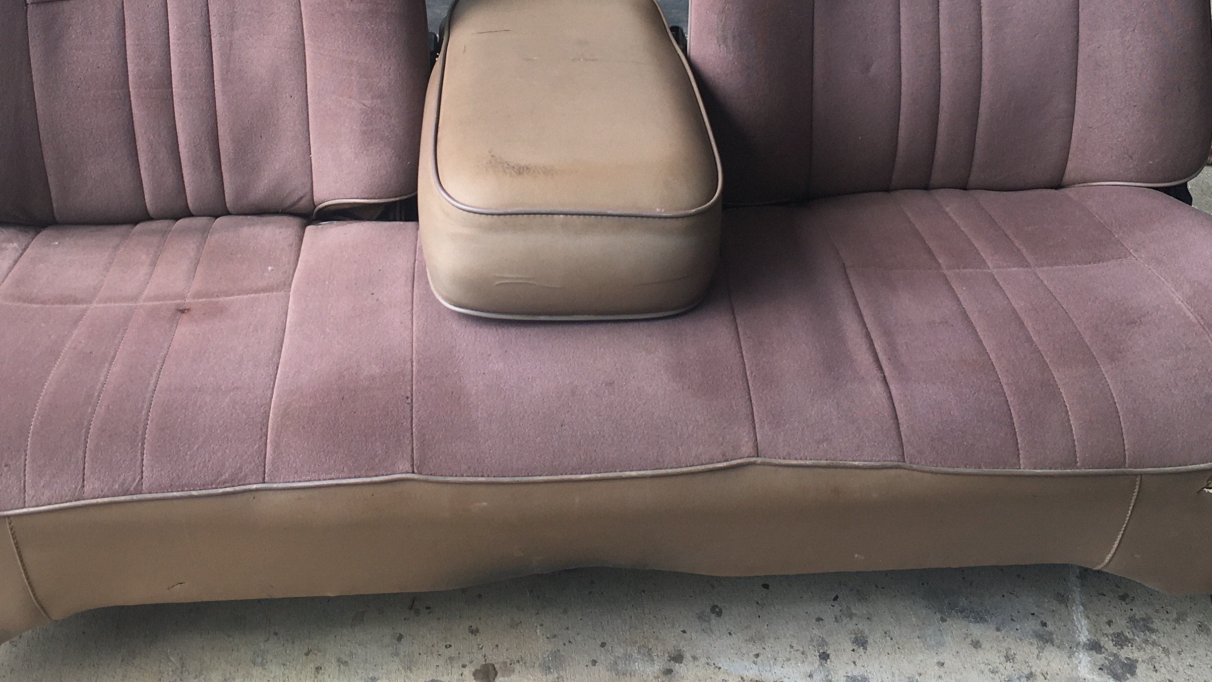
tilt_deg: -28.0
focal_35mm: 53
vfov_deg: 22.1
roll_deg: -1.5
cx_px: 578
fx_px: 1703
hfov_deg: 39.2
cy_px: 74
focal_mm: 4.15
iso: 25
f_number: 2.2
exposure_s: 1/390
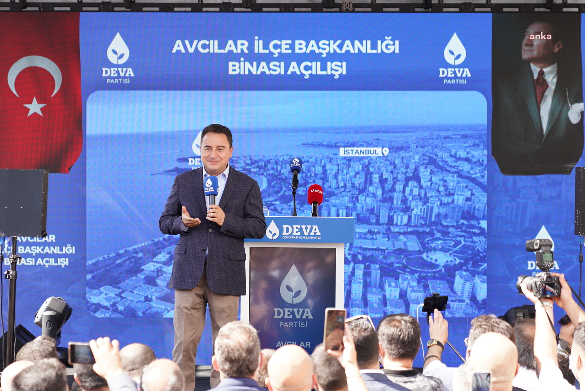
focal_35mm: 105
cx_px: 292
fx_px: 1707
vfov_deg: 13.1
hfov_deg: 19.4
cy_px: 196
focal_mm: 70
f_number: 2.8
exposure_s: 1/200
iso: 100
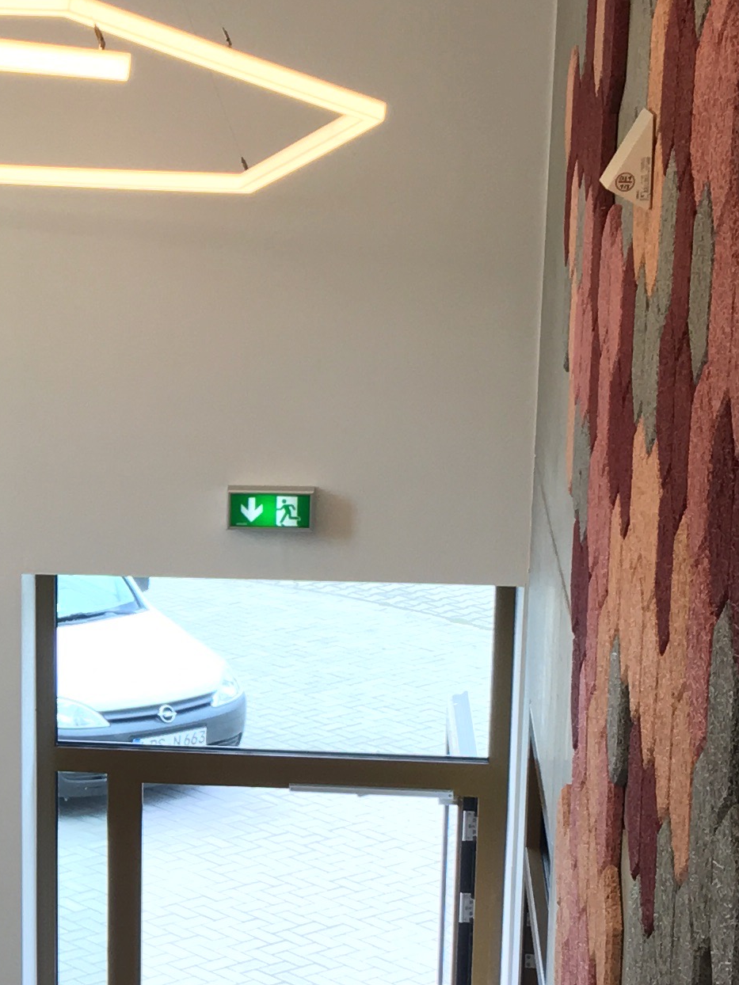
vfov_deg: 20.8
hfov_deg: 14.8
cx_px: -319
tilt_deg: -14.5
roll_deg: +2.1
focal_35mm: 94
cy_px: 656
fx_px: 2676
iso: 40
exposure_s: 1/100
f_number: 2.2
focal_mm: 4.15
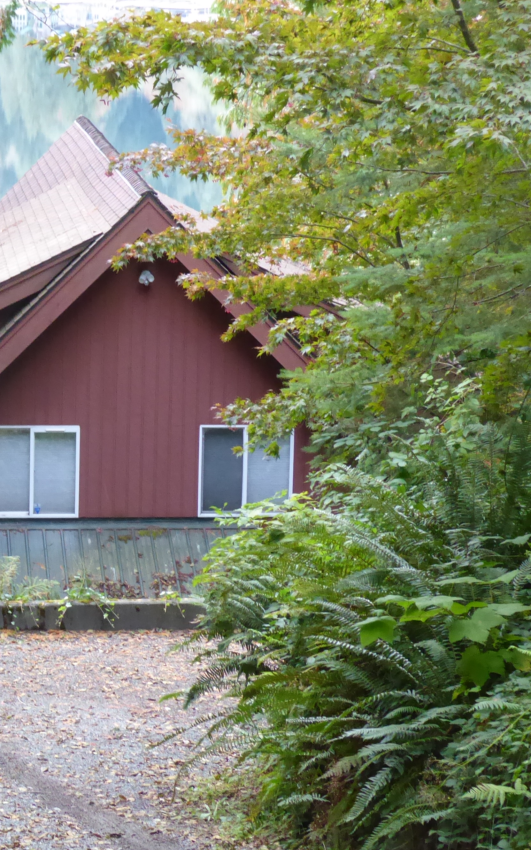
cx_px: 0
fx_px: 2548
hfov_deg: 11.8
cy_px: 447
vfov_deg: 18.9
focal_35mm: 110
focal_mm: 11.7
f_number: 4.4
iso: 800
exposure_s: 1/125
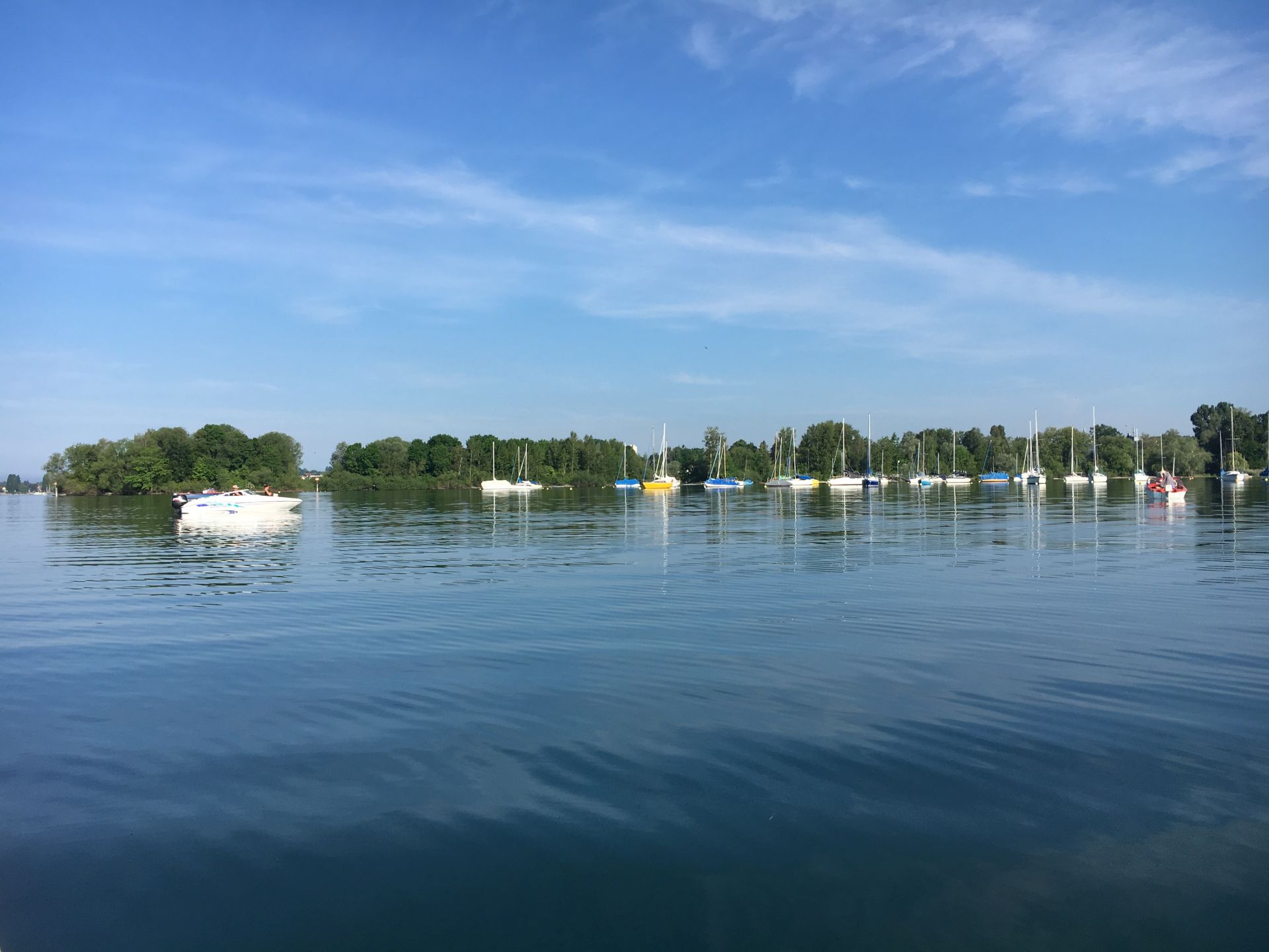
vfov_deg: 48.2
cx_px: 634
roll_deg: +2.1
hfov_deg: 61.7
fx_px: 1063
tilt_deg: +1.5
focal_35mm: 29
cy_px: 476
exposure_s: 1/1570
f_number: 2.2
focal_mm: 4.15
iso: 25
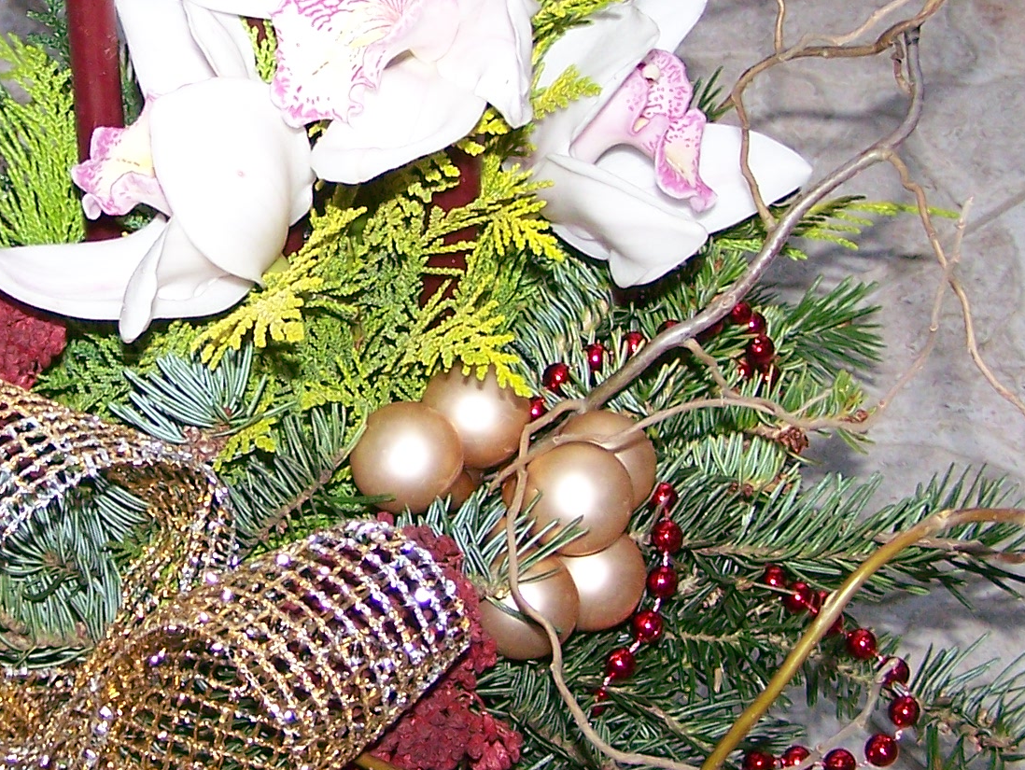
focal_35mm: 98
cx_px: 250
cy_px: 260
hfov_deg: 19.9
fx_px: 2904
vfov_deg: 15.1
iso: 160
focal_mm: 6.3
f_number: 2.8
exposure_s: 1/60
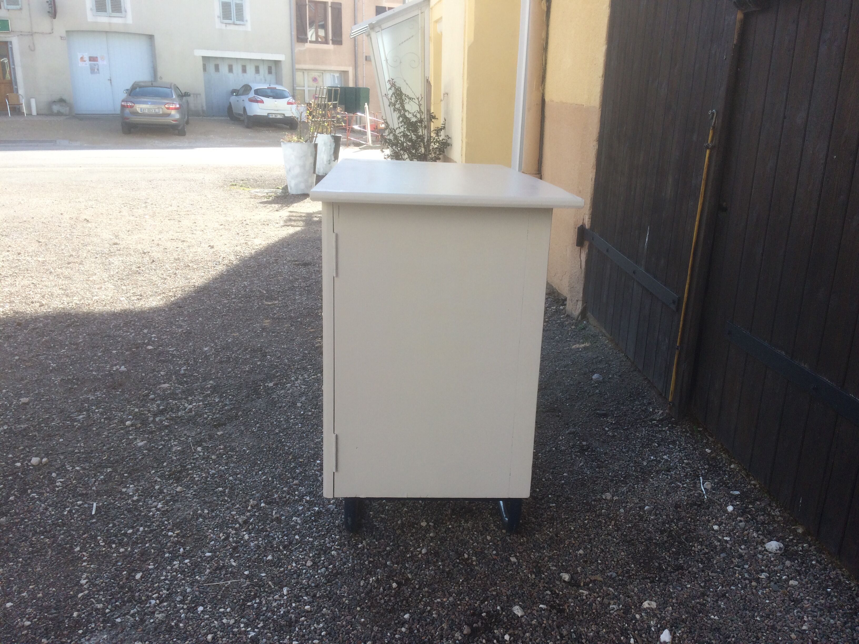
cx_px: 430
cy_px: 322
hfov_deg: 61.7
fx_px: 720
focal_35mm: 29
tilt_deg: -17.2
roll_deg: -1.2
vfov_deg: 48.2
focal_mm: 4.15
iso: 32
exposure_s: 1/500
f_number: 2.2
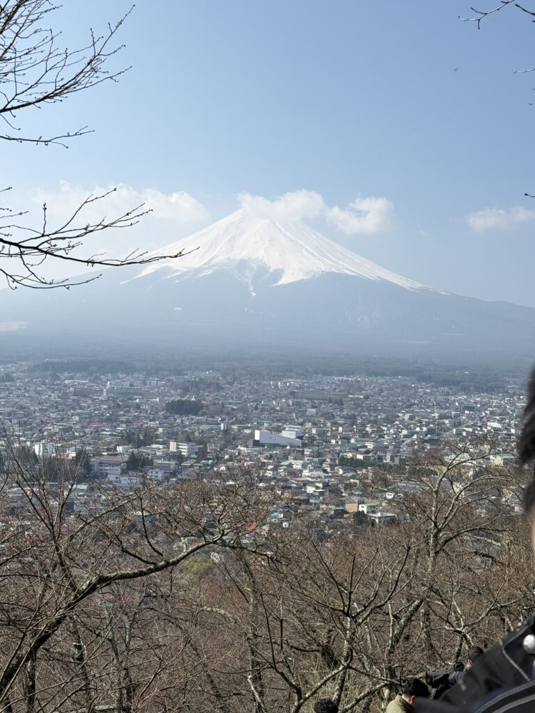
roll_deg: -2.8
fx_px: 989
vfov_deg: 39.7
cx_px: 268
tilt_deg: +2.5
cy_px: 356
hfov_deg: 30.3
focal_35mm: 48
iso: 80
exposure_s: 1/6024
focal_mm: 6.76
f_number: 1.78
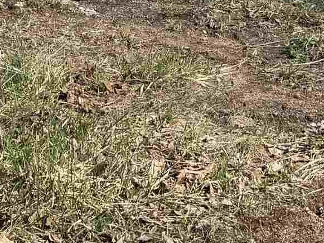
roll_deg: +0.6
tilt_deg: +2.3
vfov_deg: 10.5
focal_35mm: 127
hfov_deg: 15.5
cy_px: -285
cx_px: 192
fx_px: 1188
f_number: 1.78
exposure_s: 1/2959
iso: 80
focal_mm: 6.76
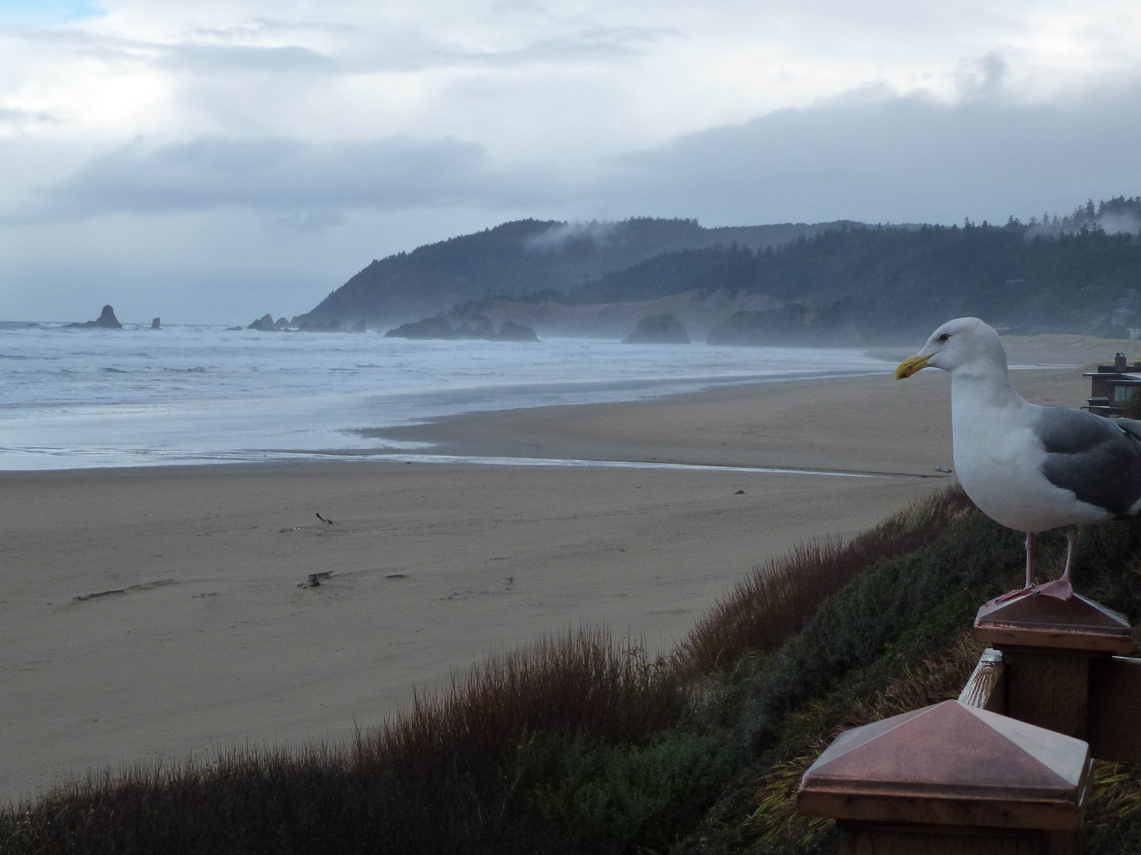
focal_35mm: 69
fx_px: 2274
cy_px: 353
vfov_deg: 21.3
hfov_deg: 28.2
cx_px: 579
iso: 160
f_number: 4.4
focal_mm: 10.1
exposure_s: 1/500
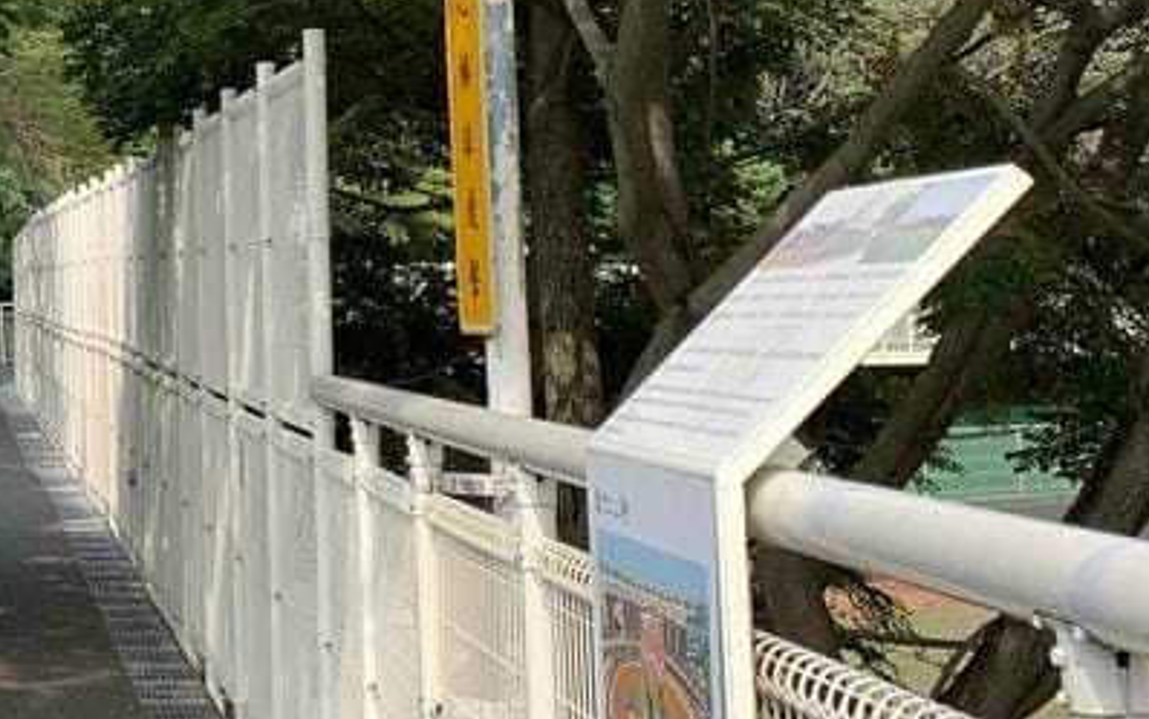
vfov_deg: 15.4
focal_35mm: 83
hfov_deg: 22.9
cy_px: -35
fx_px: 2600
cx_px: -237
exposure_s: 1/1163
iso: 25
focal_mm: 4.25
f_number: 1.8
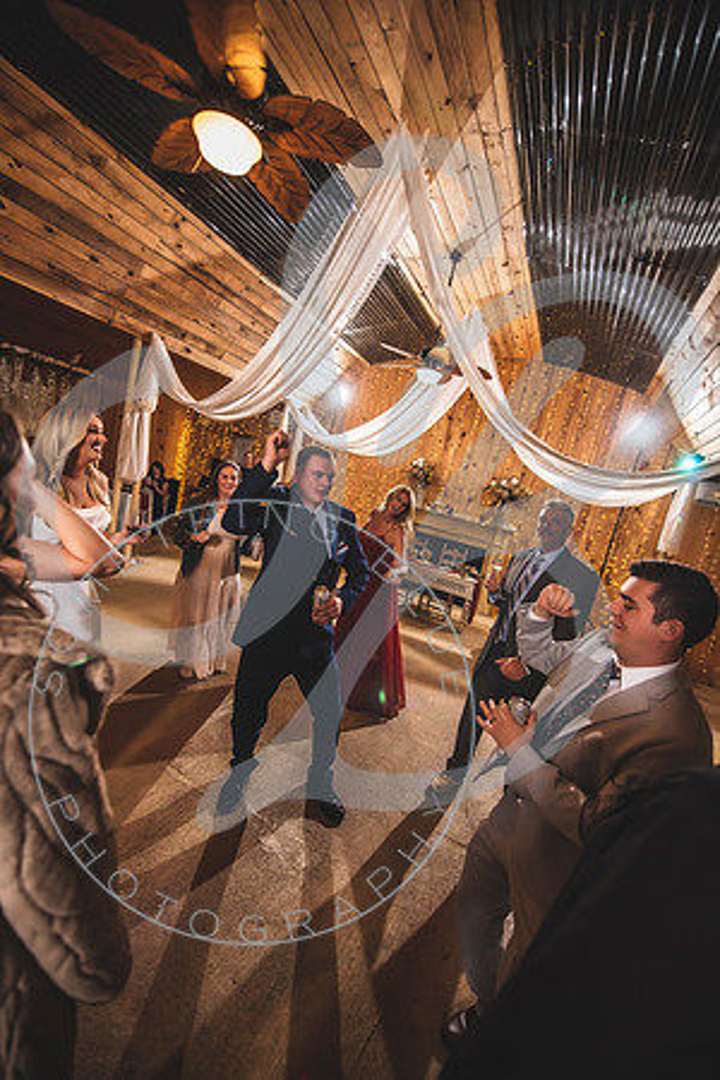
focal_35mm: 14
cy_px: 540
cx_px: 360
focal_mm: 14
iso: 400
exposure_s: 1/125
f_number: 2.8
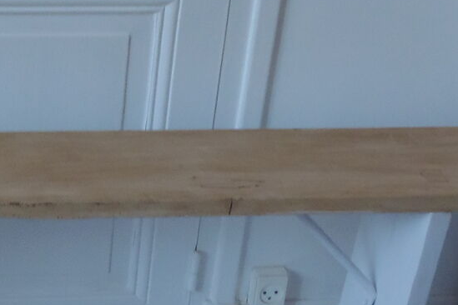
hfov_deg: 21.6
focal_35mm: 91
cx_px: 5
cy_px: 272
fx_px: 1158
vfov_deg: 14.9
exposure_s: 1/30
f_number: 2.9
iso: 100
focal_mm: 4.3
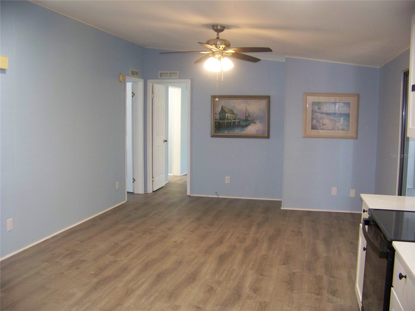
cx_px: 208
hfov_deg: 51.4
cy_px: 156
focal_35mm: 36
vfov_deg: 39.7
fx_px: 432
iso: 200
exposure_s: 1/30
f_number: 2.8
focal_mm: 5.85
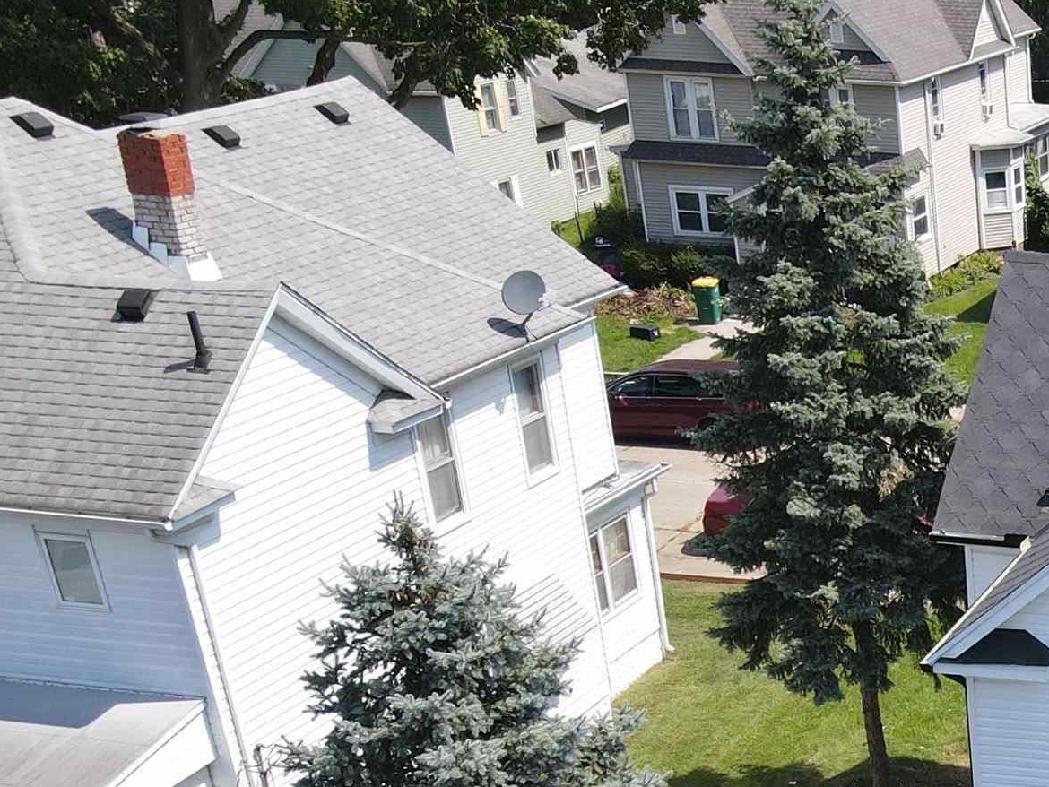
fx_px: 1910
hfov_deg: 26.4
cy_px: 902
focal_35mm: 63
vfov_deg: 21.8
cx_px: 1340
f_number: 2.8
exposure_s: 1/500
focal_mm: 4.5
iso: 100
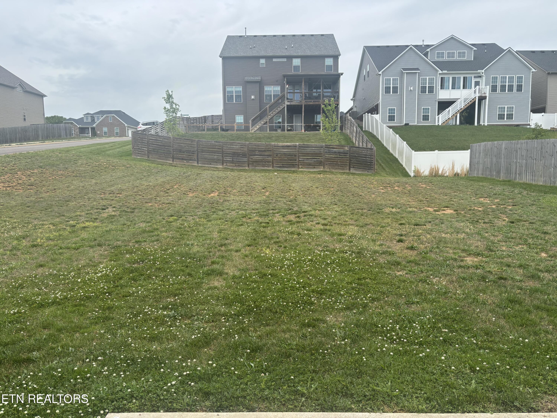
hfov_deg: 67.3
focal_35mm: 26
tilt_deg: -4.9
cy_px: 209
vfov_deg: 53.1
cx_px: 278
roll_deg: -0.6
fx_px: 418
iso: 50
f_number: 1.6
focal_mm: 5.96
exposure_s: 1/1751
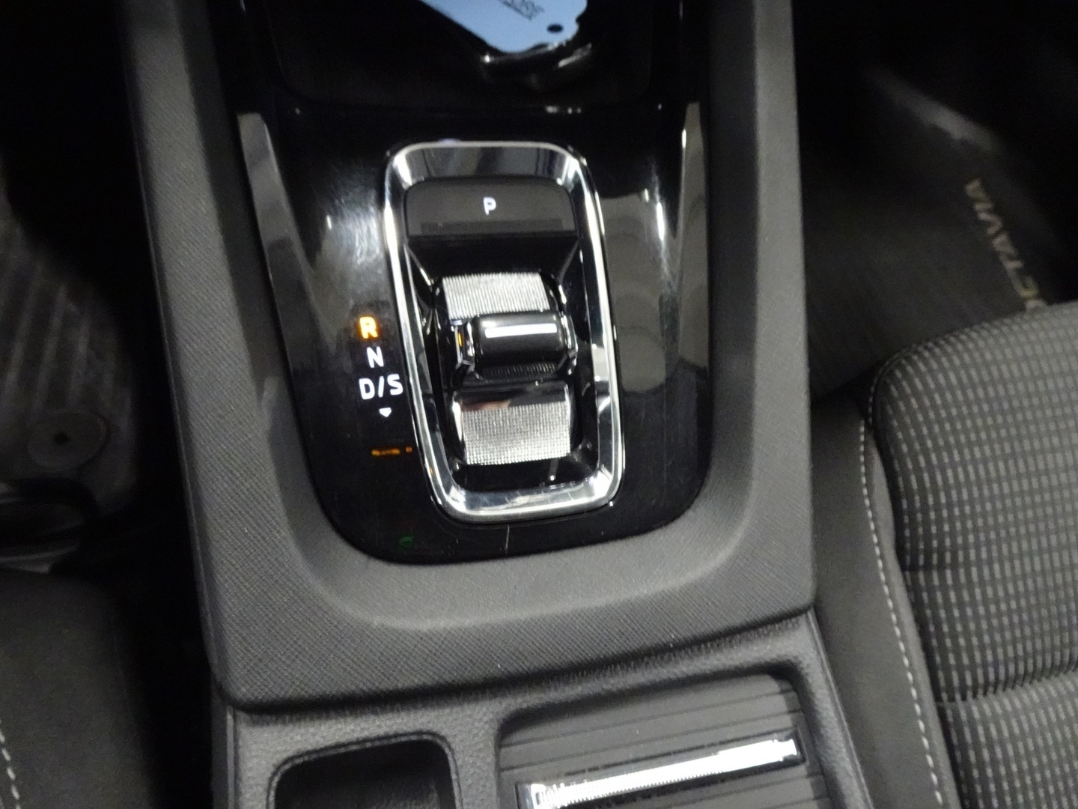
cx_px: 539
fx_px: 747
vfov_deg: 56.8
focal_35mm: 24
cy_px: 404
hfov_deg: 71.6
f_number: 3.5
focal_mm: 4.25
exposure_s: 1/13
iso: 1600
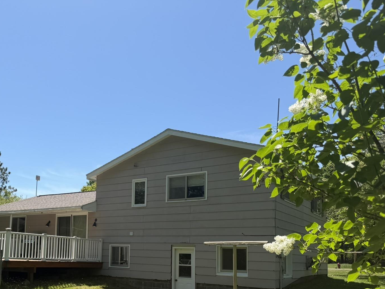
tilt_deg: +4.3
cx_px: 110
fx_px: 400
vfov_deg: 38.7
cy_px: 216
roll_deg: -1.5
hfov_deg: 49.8
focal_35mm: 36
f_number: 1.78
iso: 80
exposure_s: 1/4167
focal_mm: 6.76
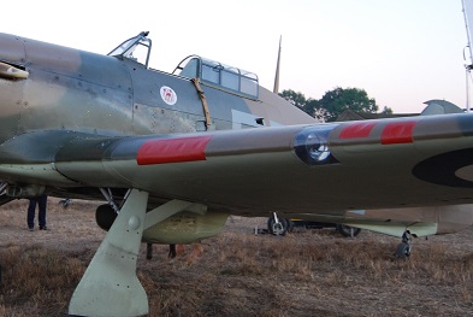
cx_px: 108
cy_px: 131
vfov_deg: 24.6
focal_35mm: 55
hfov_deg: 35.3
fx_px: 723
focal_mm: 18
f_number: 3.5
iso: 320
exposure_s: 1/30
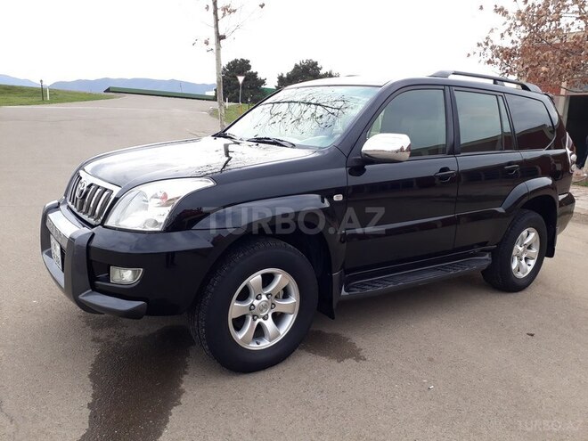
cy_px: 220
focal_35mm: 27
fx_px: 459
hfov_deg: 65.3
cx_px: 294
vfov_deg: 51.4
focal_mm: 3.6
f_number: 1.9
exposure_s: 1/242
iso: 40
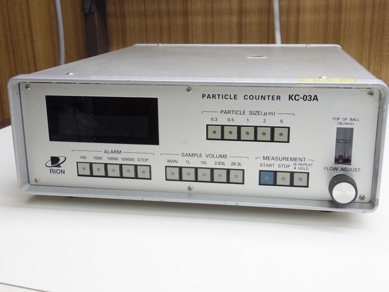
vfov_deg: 32.2
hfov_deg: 42.1
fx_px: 506
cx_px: 194
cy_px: 146
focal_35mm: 45
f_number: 3.5
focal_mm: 9.7
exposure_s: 1/60
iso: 640
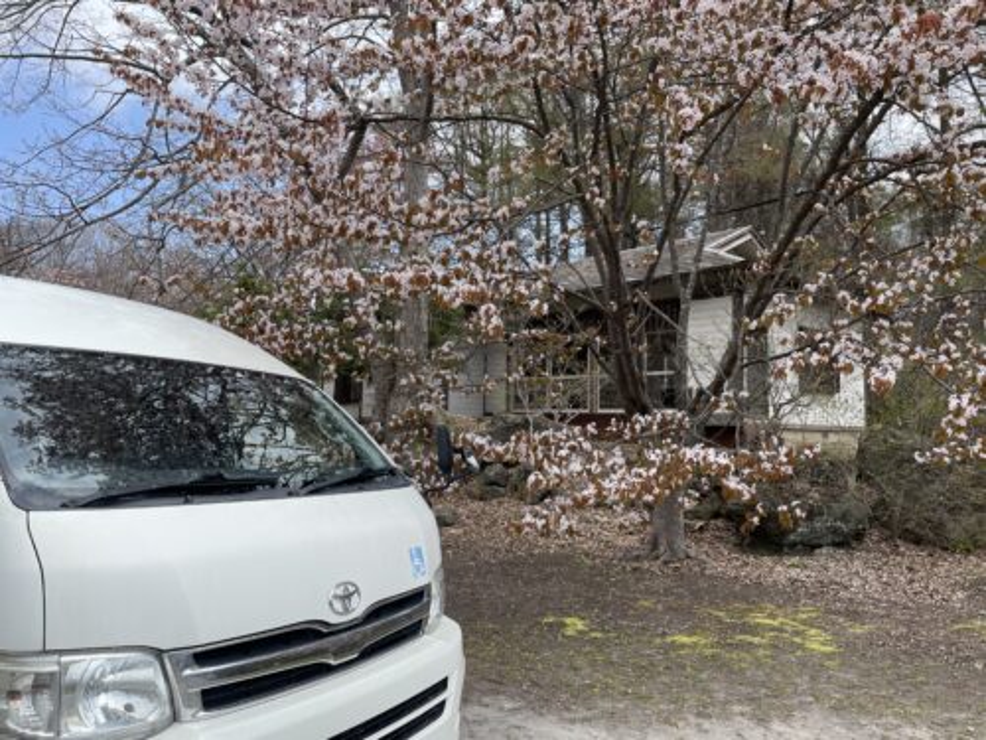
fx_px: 741
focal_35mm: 26
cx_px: 493
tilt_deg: +4.7
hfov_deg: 67.3
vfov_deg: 53.1
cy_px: 370
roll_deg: -0.7
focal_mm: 4.2
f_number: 1.6
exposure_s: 1/2132
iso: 32
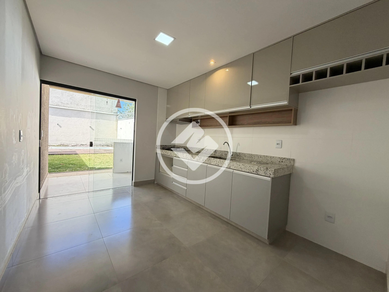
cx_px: 194
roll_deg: -1.5
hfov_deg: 102.1
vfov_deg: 85.7
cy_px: 146
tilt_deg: -1.3
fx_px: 157
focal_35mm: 14
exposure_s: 1/121
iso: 64
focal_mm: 2.22
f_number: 2.2
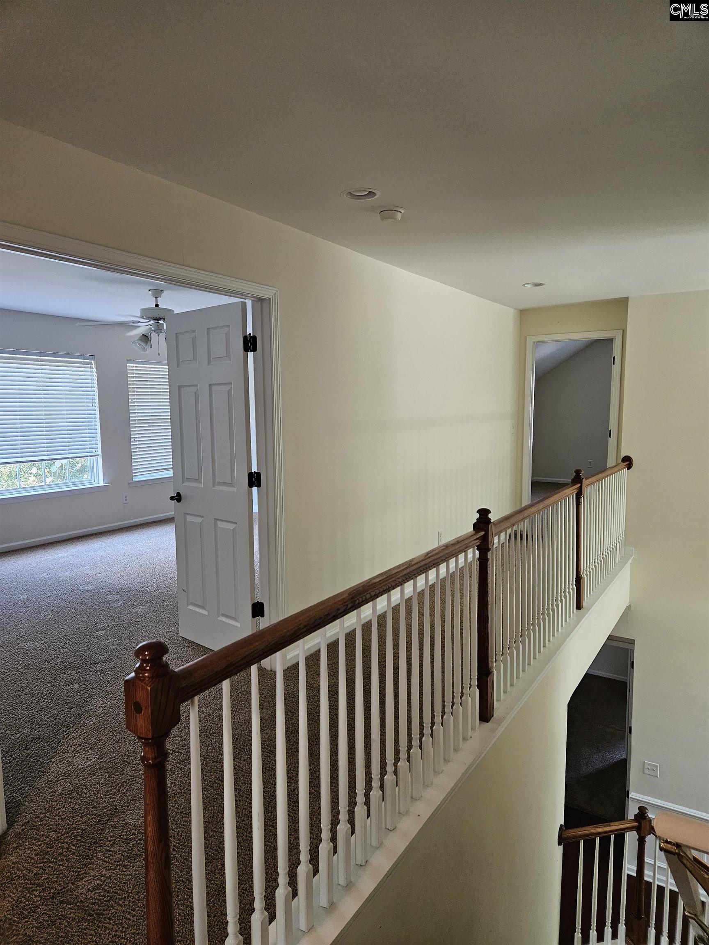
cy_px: 472
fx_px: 628
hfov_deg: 58.9
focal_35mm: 23
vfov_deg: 73.9
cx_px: 354
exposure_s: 1/120
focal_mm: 5.4
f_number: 1.8
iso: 400
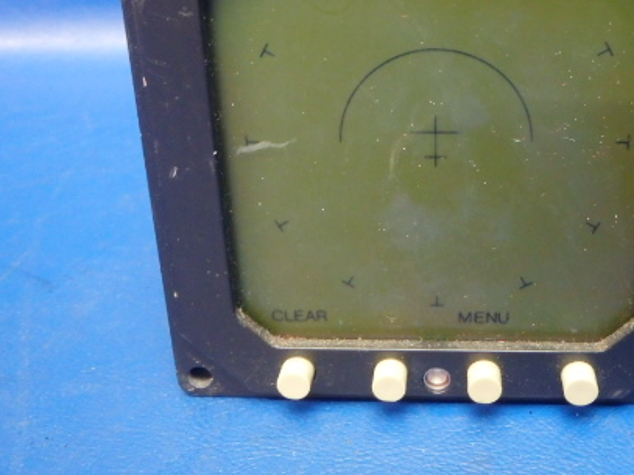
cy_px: 139
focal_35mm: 44
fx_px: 806
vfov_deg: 32.4
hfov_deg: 42.5
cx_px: 416
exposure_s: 1/15
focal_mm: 5
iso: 800
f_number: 3.9
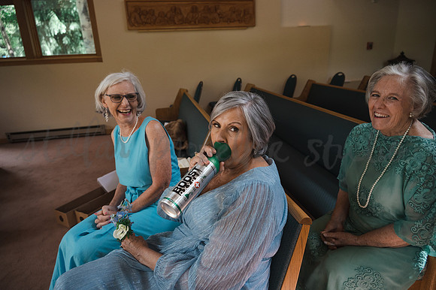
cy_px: 145
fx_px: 290
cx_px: 218
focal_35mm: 24
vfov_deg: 53.1
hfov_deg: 73.8
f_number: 4
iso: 1000
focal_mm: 24
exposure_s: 1/640
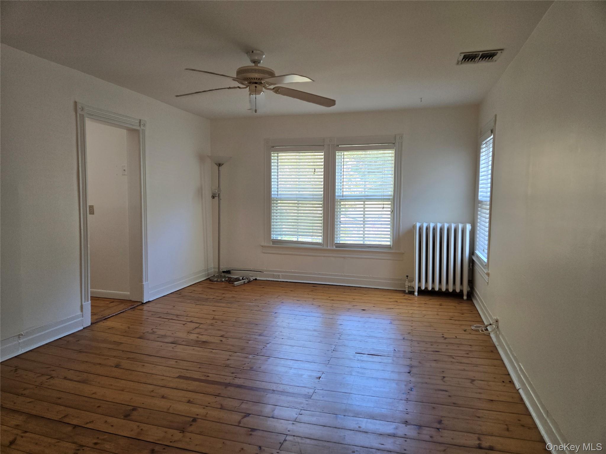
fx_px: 403
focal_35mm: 23
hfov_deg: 73.9
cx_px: 303
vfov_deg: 58.9
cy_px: 227
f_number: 1.8
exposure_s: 1/120
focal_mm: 5.4
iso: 125
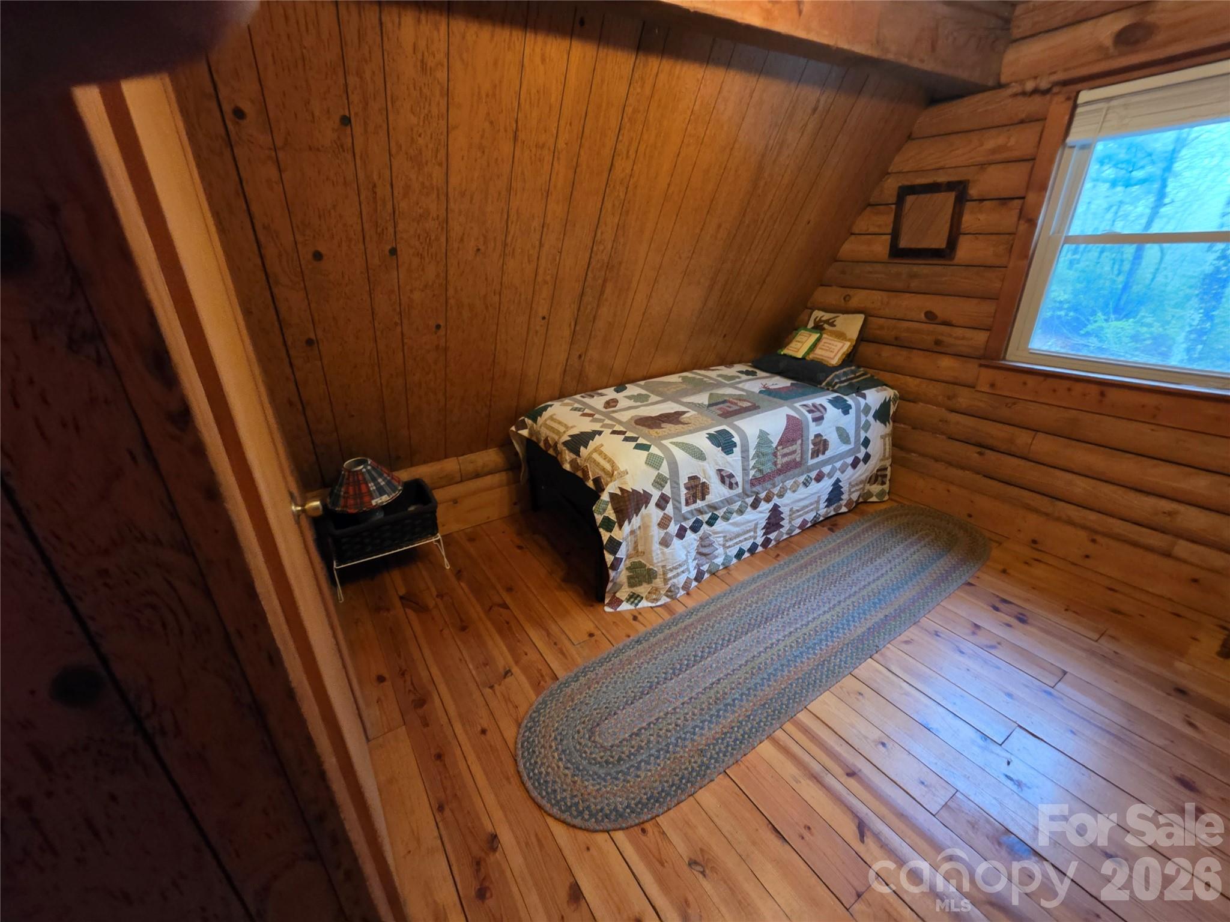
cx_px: 615
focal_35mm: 13
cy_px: 461
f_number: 2.2
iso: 1250
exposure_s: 1/24
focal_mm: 2.2
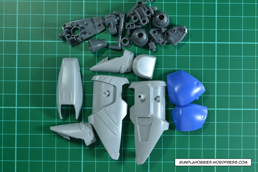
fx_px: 387
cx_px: 129
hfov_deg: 36.9
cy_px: 86
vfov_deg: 25.1
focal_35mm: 54
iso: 800
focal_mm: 36
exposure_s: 1/40
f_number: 10
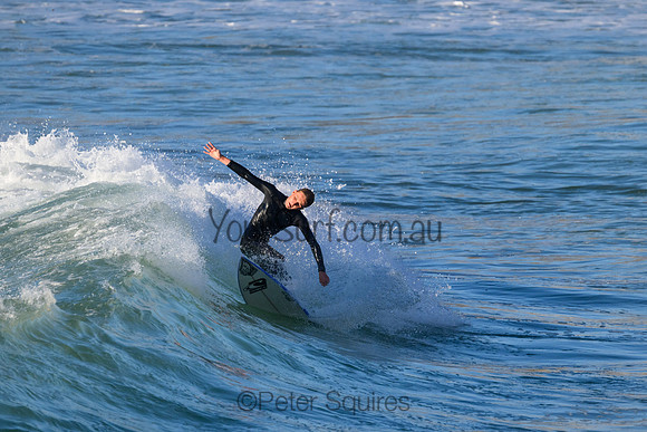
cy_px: 199
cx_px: 349
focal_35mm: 648
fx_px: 11645
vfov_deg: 2.1
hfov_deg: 3.2
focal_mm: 600
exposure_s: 1/2000
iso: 1800
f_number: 11
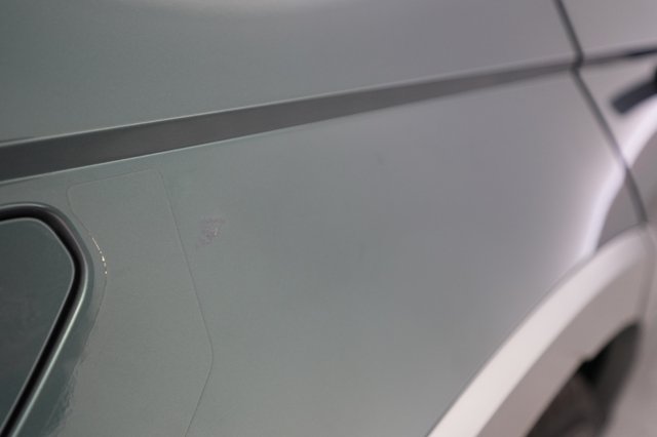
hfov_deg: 65.5
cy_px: 218
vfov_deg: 46.4
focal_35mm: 28
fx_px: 511
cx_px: 328
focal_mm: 28
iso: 1600
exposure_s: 1/60
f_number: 3.2
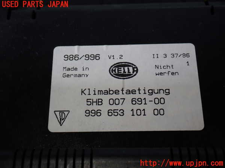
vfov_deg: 29.1
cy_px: 84
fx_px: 325
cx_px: 112
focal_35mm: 50
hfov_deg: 38.2
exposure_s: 1/100
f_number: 3.2
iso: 125
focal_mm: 9.01
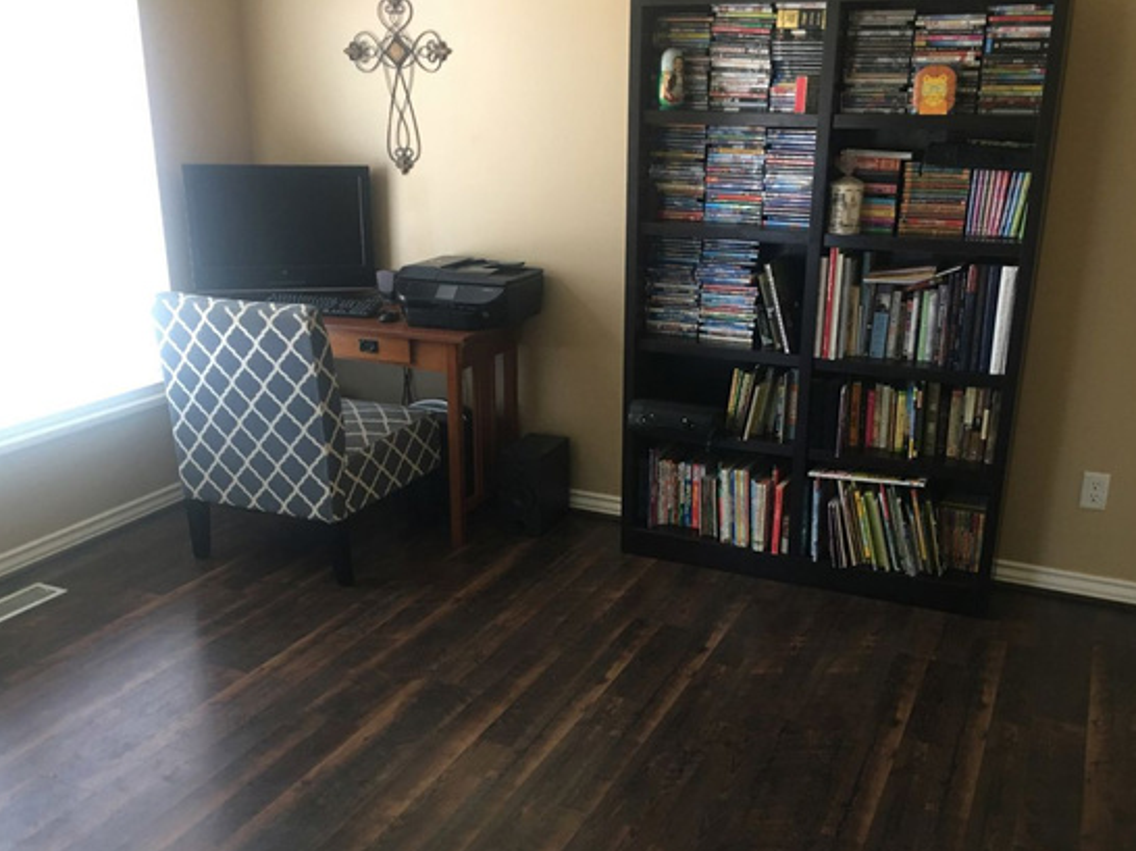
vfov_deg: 41.6
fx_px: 1115
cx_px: 591
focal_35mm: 34
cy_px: 497
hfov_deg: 54.0
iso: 50
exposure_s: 1/15
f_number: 2.2
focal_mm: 4.15
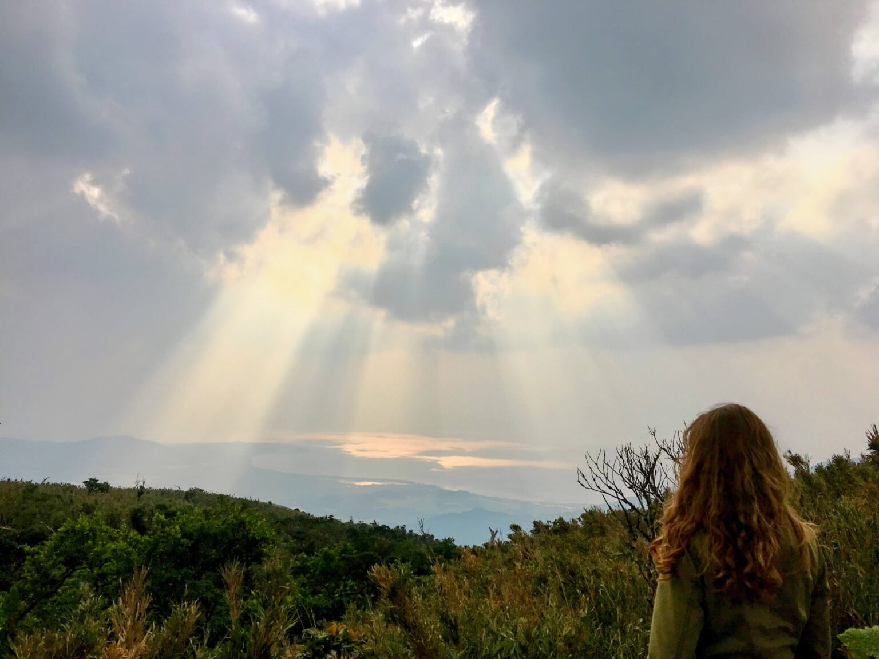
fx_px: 736
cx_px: 440
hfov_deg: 61.7
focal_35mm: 29
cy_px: 330
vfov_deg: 48.2
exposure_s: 1/2849
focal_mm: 4.15
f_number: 2.2
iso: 25
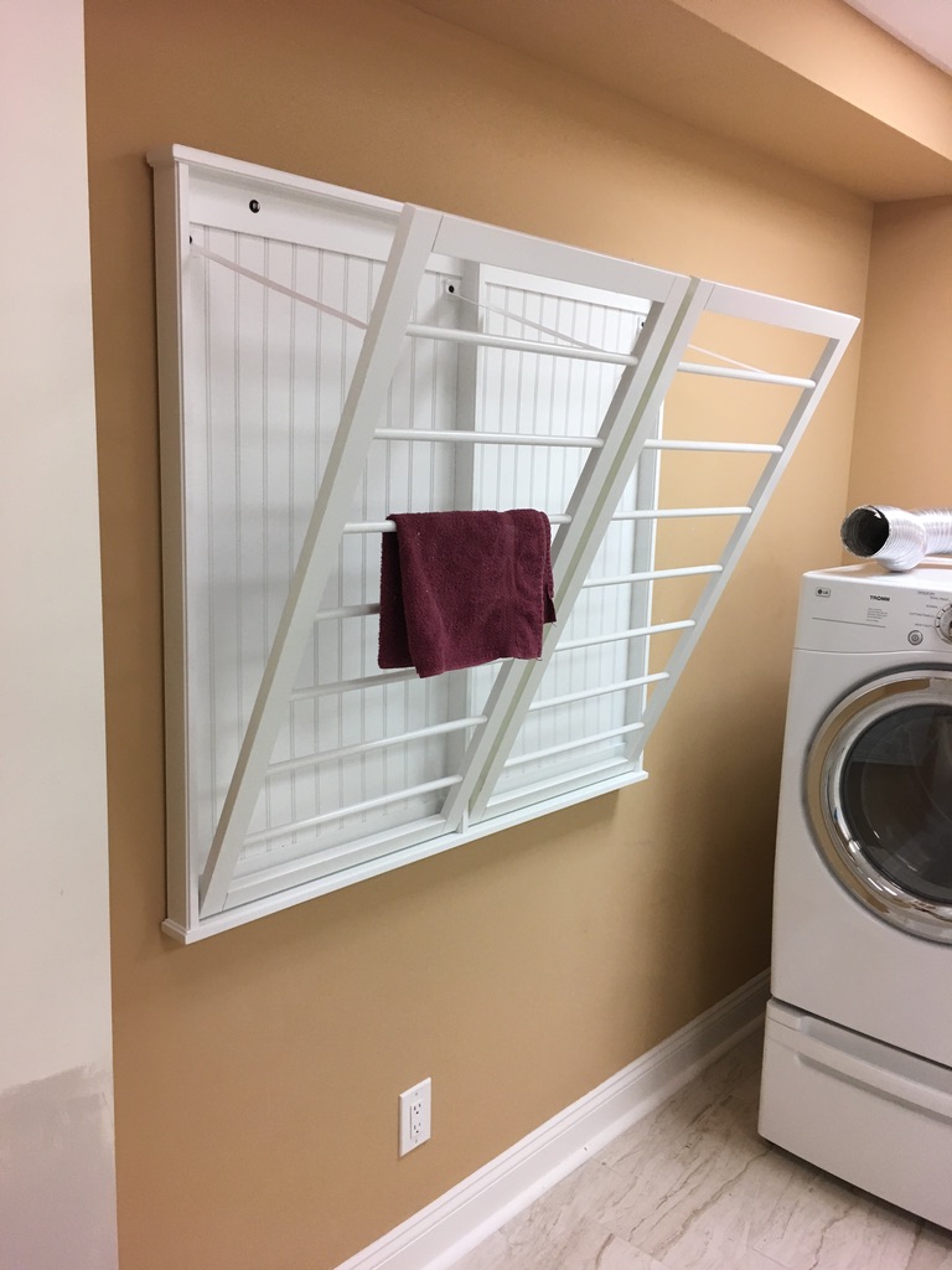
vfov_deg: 61.7
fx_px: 1063
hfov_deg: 48.2
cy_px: 635
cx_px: 476
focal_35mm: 29
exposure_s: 1/30
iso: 40
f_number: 2.2
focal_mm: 4.15
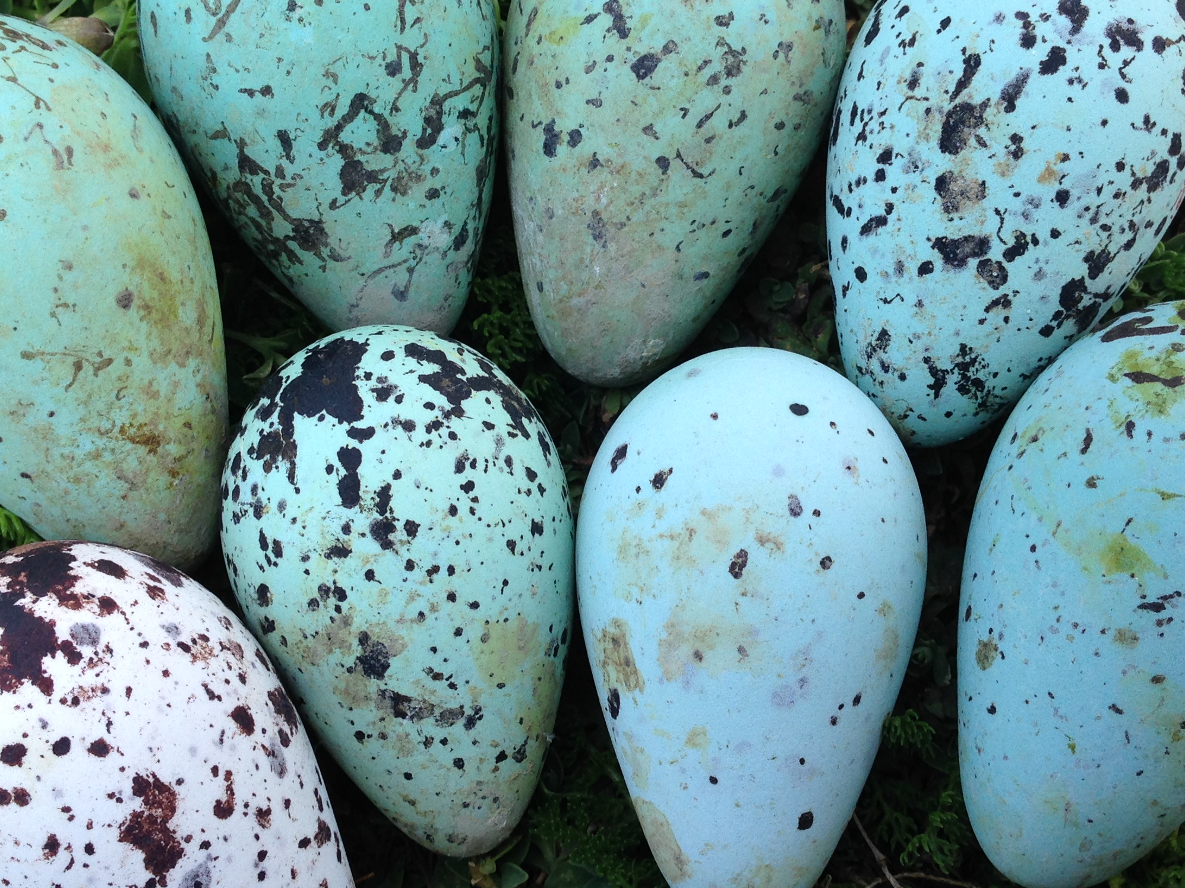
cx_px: 560
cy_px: 420
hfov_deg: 35.5
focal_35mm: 54
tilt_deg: -54.7
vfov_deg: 27.0
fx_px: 1848
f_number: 2.4
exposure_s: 1/203
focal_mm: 4.12
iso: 50
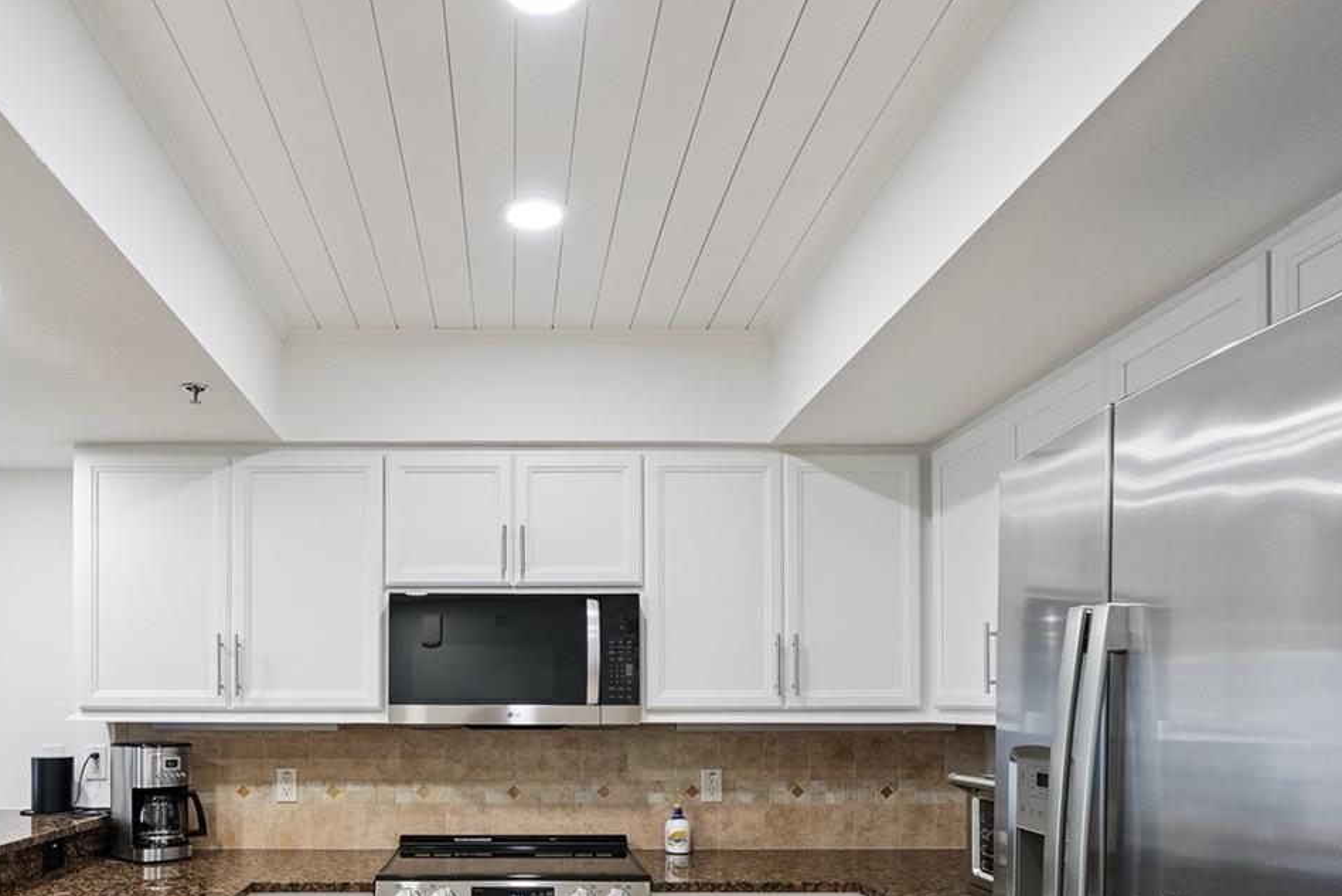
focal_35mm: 27
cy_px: 706
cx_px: 507
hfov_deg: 66.4
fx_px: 1007
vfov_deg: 45.7
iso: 1000
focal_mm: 16
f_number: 8
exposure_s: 1/50
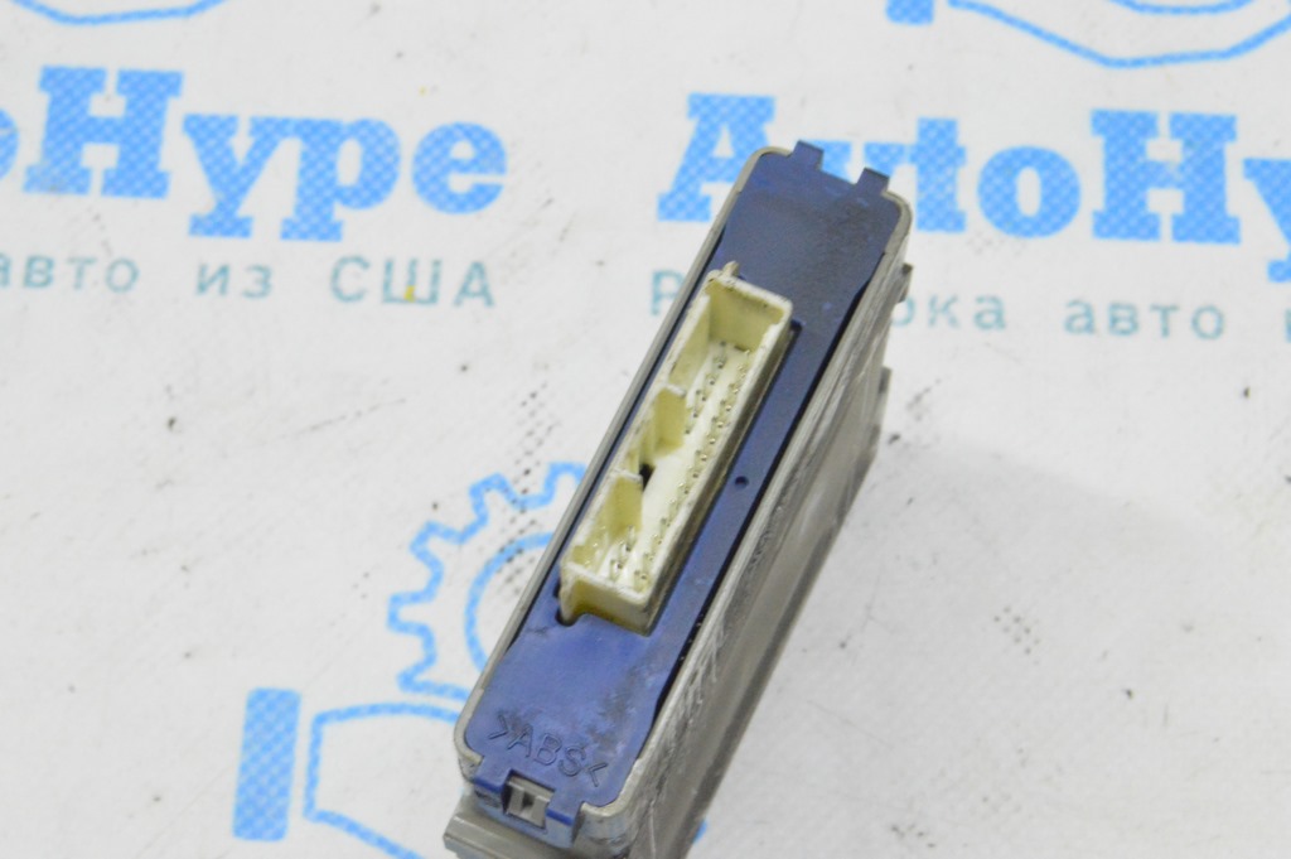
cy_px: 430
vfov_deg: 16.5
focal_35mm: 82
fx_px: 2956
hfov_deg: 24.6
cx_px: 646
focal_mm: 55
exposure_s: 1/15
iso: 6400
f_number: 20
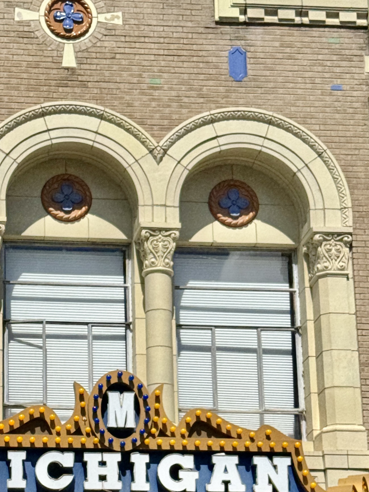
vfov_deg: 18.1
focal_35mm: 108
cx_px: 31
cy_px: 357
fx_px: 1535
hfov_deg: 13.6
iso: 64
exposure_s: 1/7937
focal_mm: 6.76
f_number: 1.78
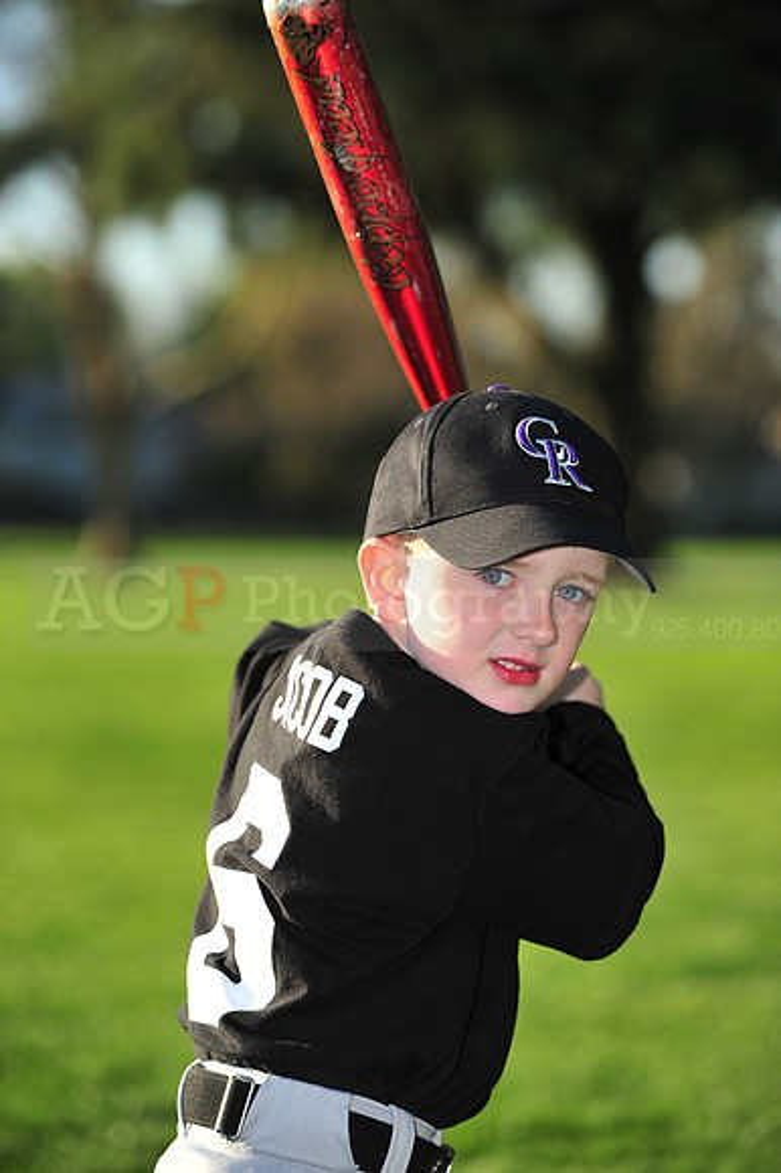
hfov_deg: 10.1
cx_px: 390
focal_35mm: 135
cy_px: 586
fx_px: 4398
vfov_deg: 15.2
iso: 200
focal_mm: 135
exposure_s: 1/1000
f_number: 4.5
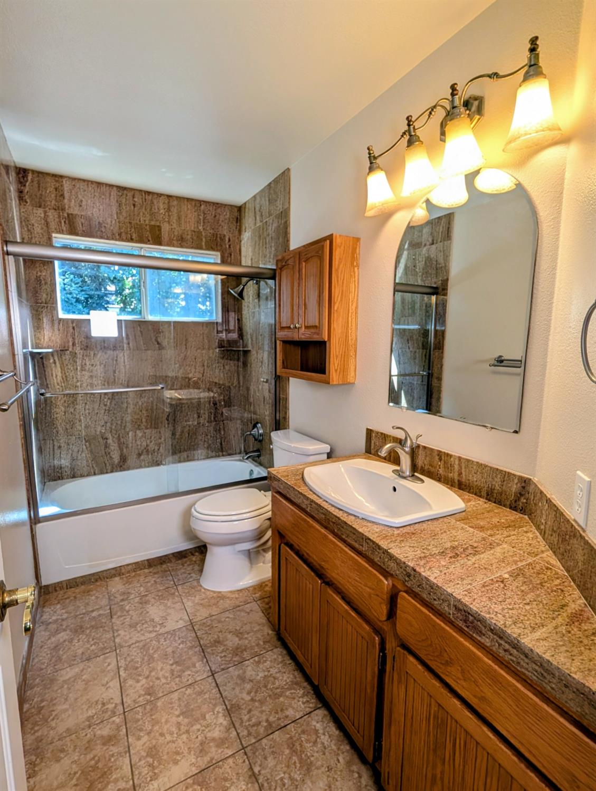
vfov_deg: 110.4
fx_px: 275
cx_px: 298
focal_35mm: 12
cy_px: 396
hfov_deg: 94.7
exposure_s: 1/120
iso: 72
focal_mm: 2.02
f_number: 1.7
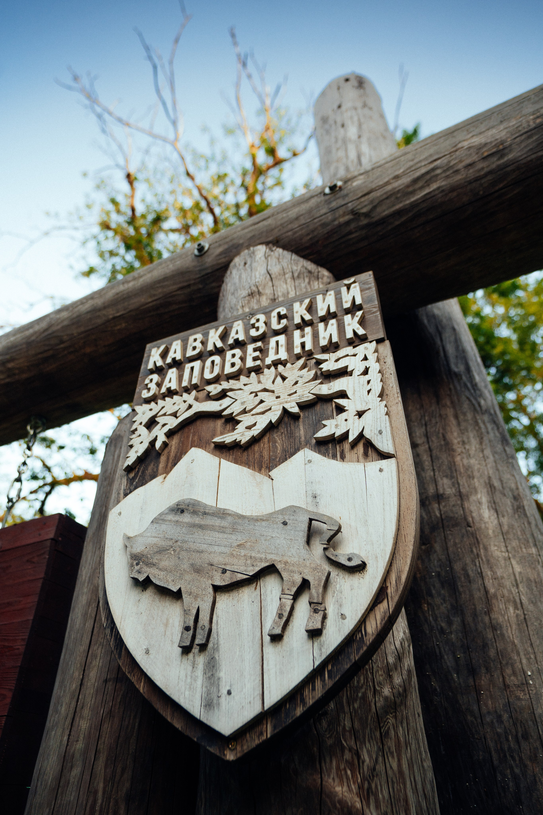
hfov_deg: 55.1
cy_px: 408
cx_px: 272
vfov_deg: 76.1
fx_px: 520
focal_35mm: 23
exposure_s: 1/500
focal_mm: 23
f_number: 2.8
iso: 400
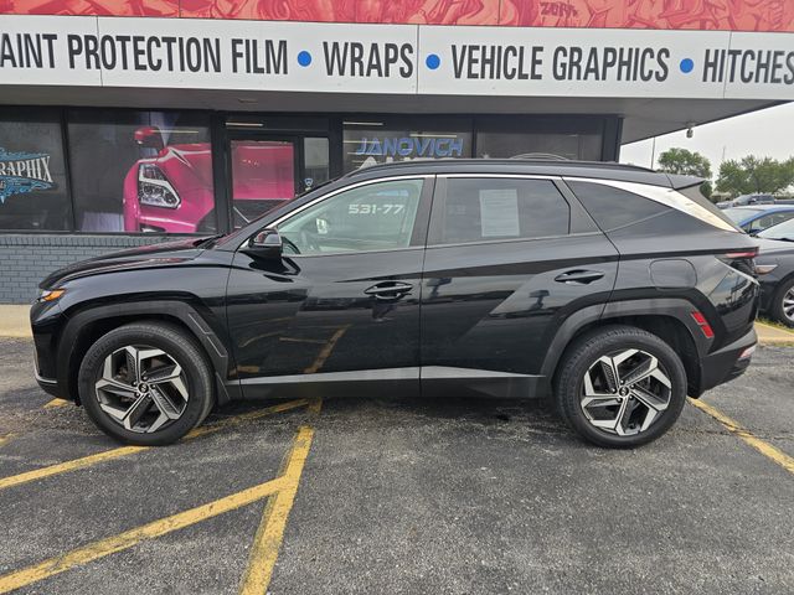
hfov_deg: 73.9
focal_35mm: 23
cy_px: 298
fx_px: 528
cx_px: 397
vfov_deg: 58.9
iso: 10
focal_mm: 6.3
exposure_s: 1/201
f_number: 1.7
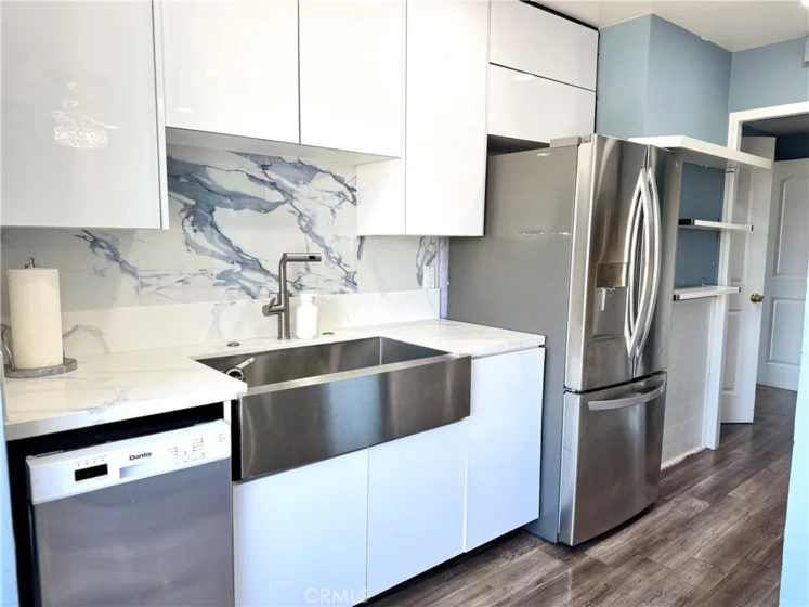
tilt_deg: -9.6
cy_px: 304
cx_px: 404
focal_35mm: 24
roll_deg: -0.7
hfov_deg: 71.6
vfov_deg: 56.8
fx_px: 561
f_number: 1.78
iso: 64
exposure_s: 1/171
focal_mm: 6.76
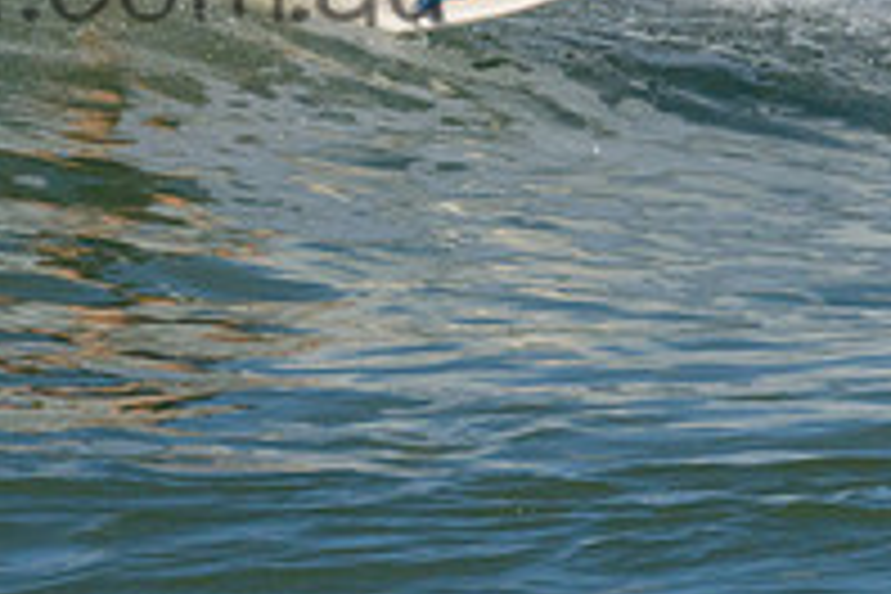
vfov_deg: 0.5
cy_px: -78
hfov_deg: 0.7
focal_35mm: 3022
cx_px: 213
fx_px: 74789
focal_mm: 800
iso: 500
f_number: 11
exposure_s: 1/2000
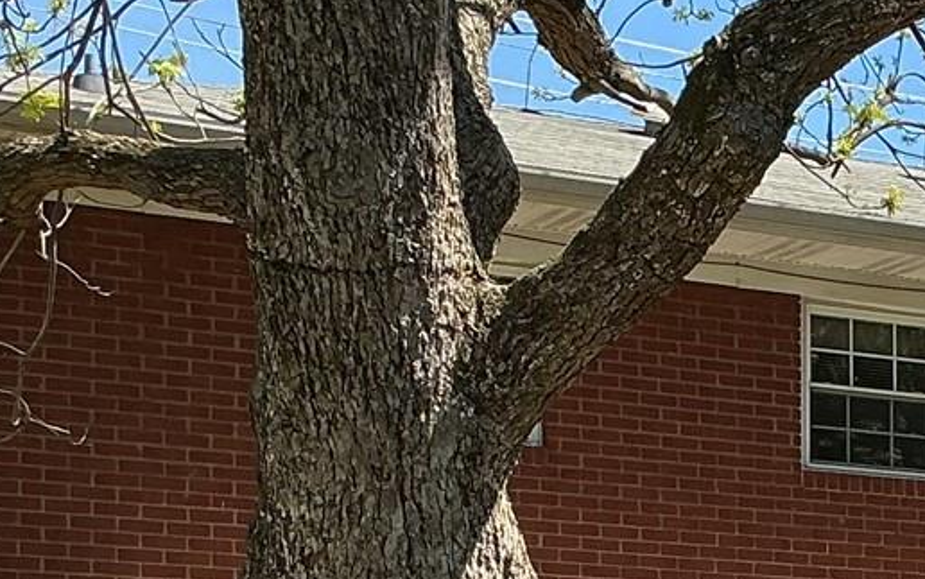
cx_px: 1192
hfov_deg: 16.2
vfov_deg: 10.5
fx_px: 3077
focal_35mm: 122
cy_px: 792
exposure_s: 1/804
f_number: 1.8
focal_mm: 3
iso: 25
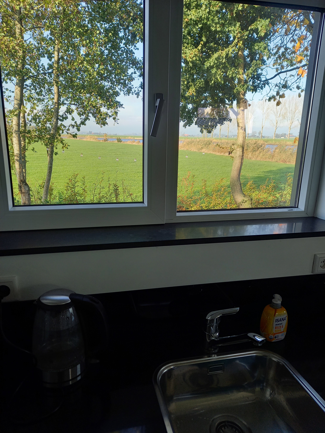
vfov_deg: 69.4
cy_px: 216
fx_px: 313
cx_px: 162
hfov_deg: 54.9
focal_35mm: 25
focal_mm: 4.65
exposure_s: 1/100
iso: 64
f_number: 1.8
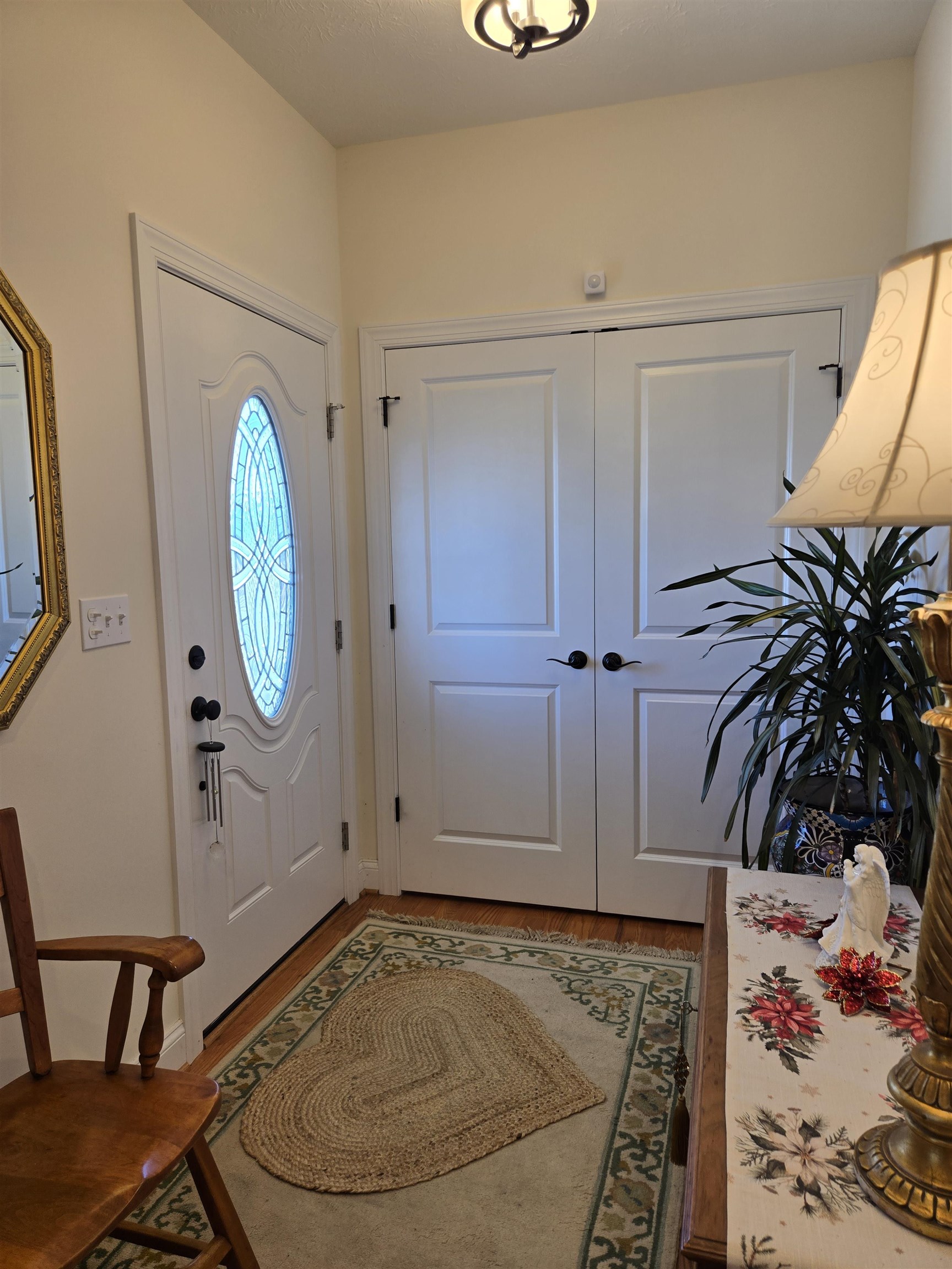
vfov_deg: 73.9
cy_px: 634
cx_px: 476
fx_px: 843
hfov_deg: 58.9
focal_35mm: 23
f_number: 1.8
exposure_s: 1/120
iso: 50
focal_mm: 5.4
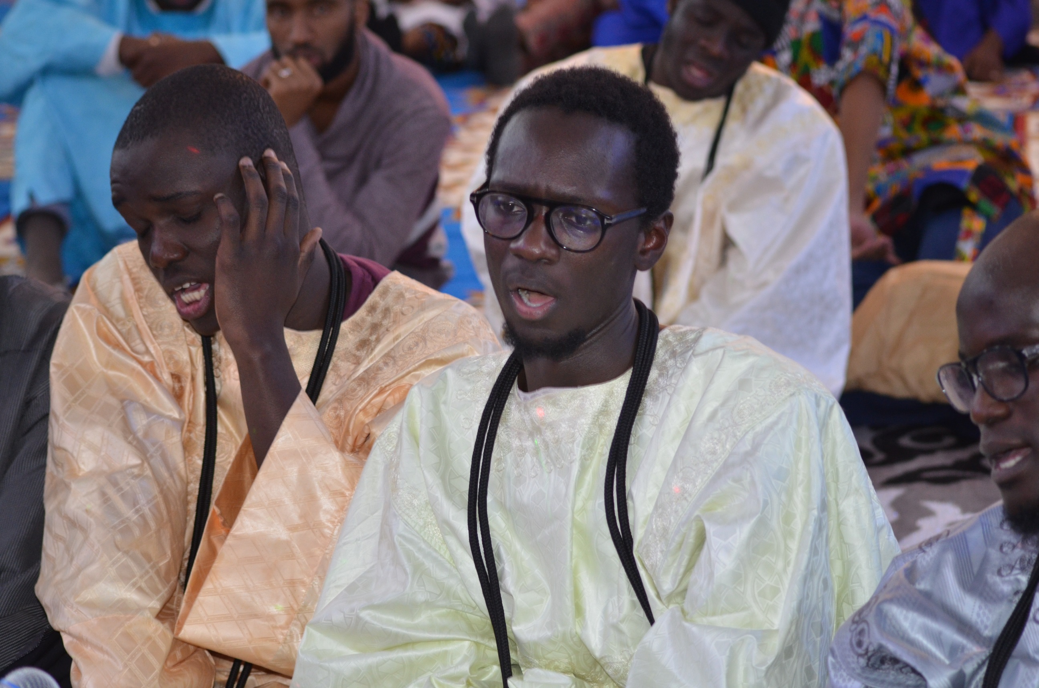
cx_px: 520
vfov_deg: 13.0
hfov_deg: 19.5
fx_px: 3024
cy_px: 344
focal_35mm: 105
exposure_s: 1/60
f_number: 4
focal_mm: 70
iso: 800
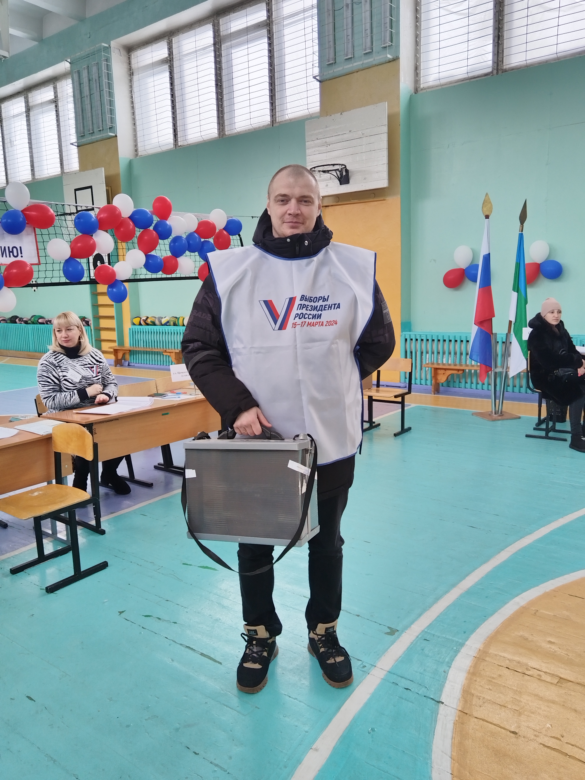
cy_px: 390
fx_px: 586
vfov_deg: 67.3
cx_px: 292
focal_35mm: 26
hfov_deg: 53.1
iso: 344
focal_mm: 4.95
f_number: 1.9
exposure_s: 1/100
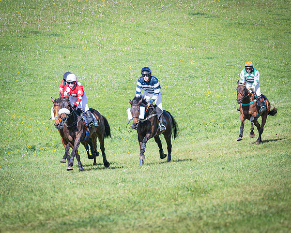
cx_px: 58
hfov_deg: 5.5
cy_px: 105
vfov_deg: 4.4
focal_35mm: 349
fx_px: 3001
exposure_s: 1/3200
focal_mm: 155
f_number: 4
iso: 400
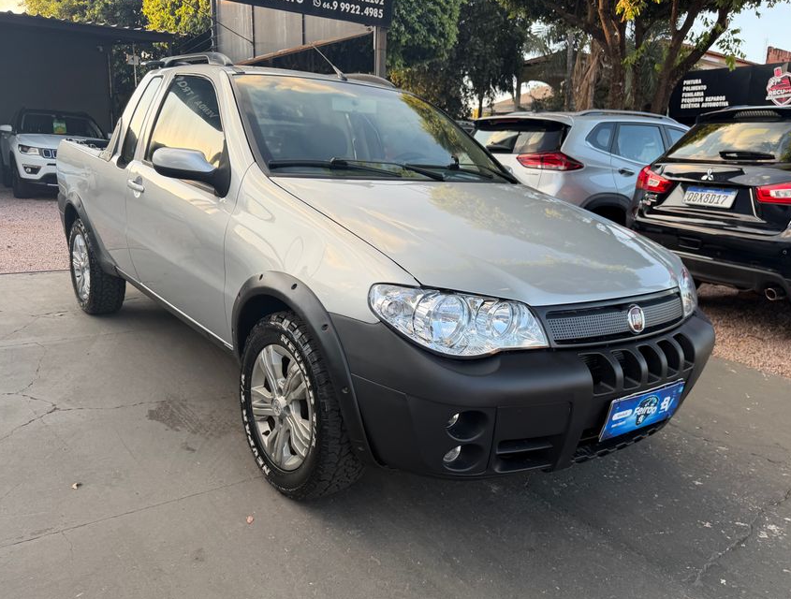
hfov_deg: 65.1
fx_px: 619
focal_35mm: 27
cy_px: 326
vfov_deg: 51.6
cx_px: 407
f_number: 1.78
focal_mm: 6.76
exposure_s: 1/376
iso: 80
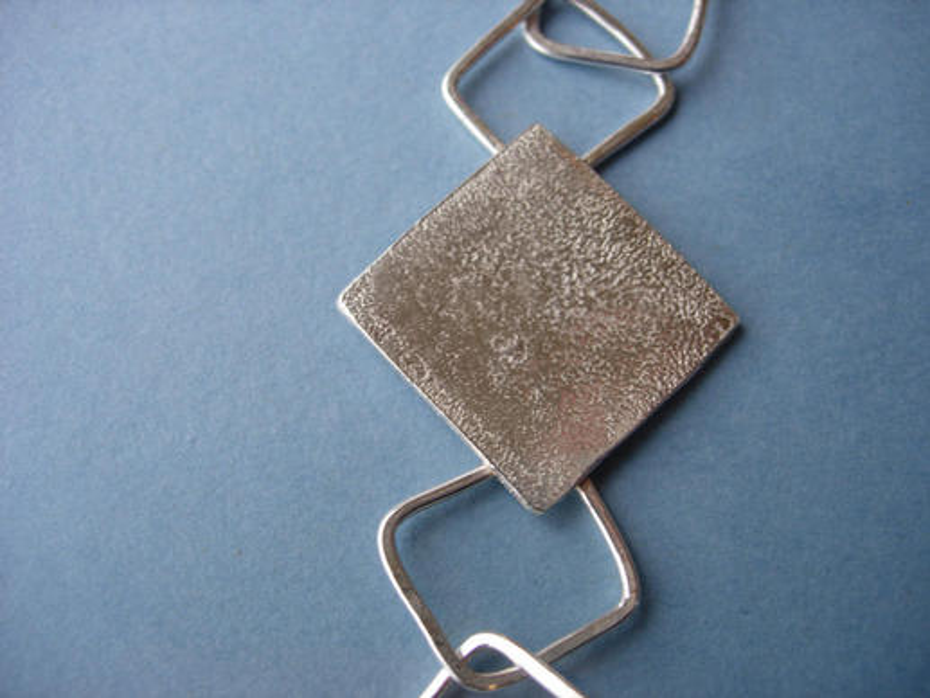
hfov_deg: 49.0
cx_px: 465
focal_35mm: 38
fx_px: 1021
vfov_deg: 37.7
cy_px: 349
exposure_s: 1/65.8
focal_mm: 7.8
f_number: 2.8
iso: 64
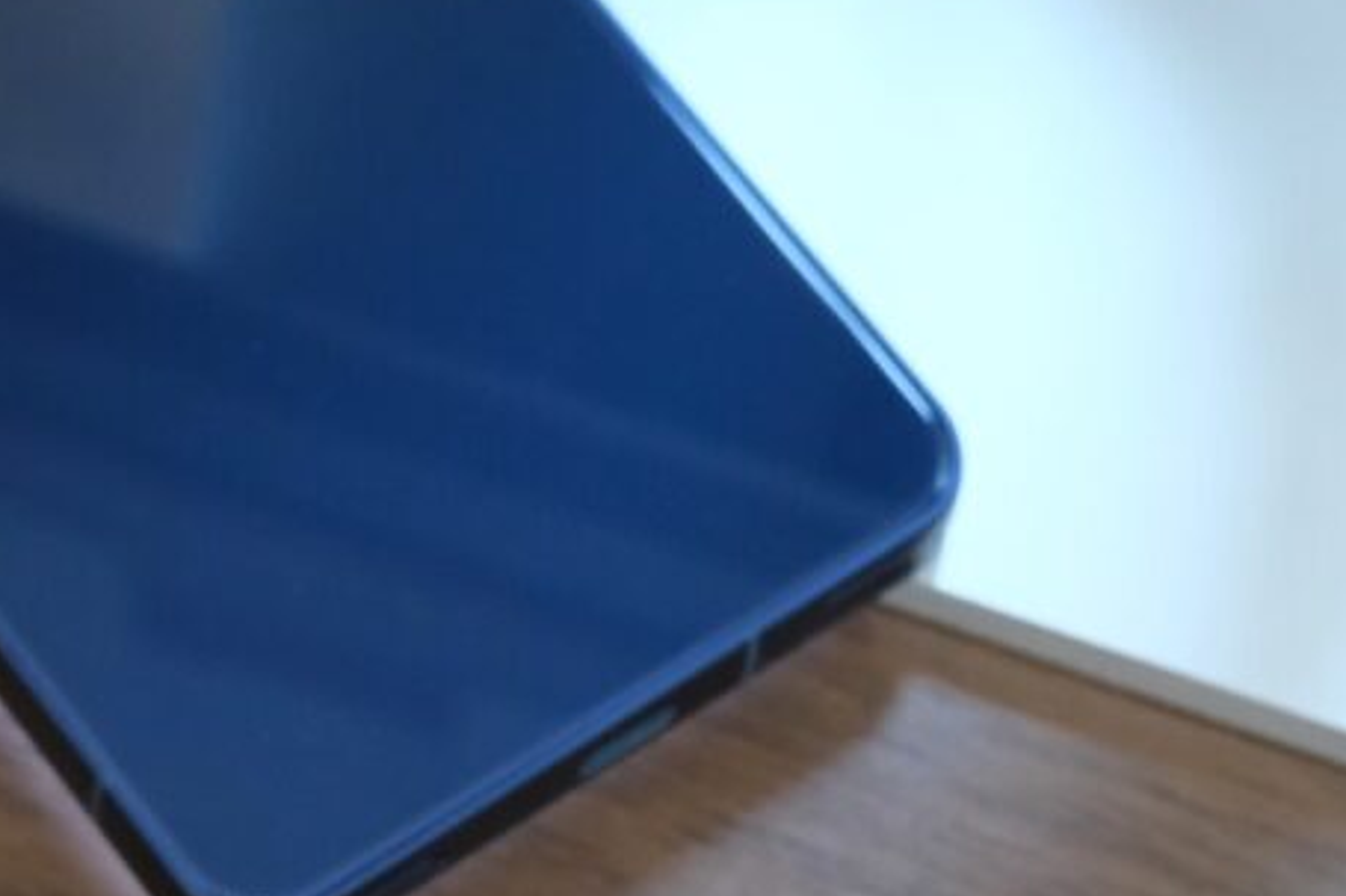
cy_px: -133
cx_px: -38
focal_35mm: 219
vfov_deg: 6.2
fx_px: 8185
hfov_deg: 9.3
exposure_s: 1/50
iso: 3200
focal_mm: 55
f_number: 5
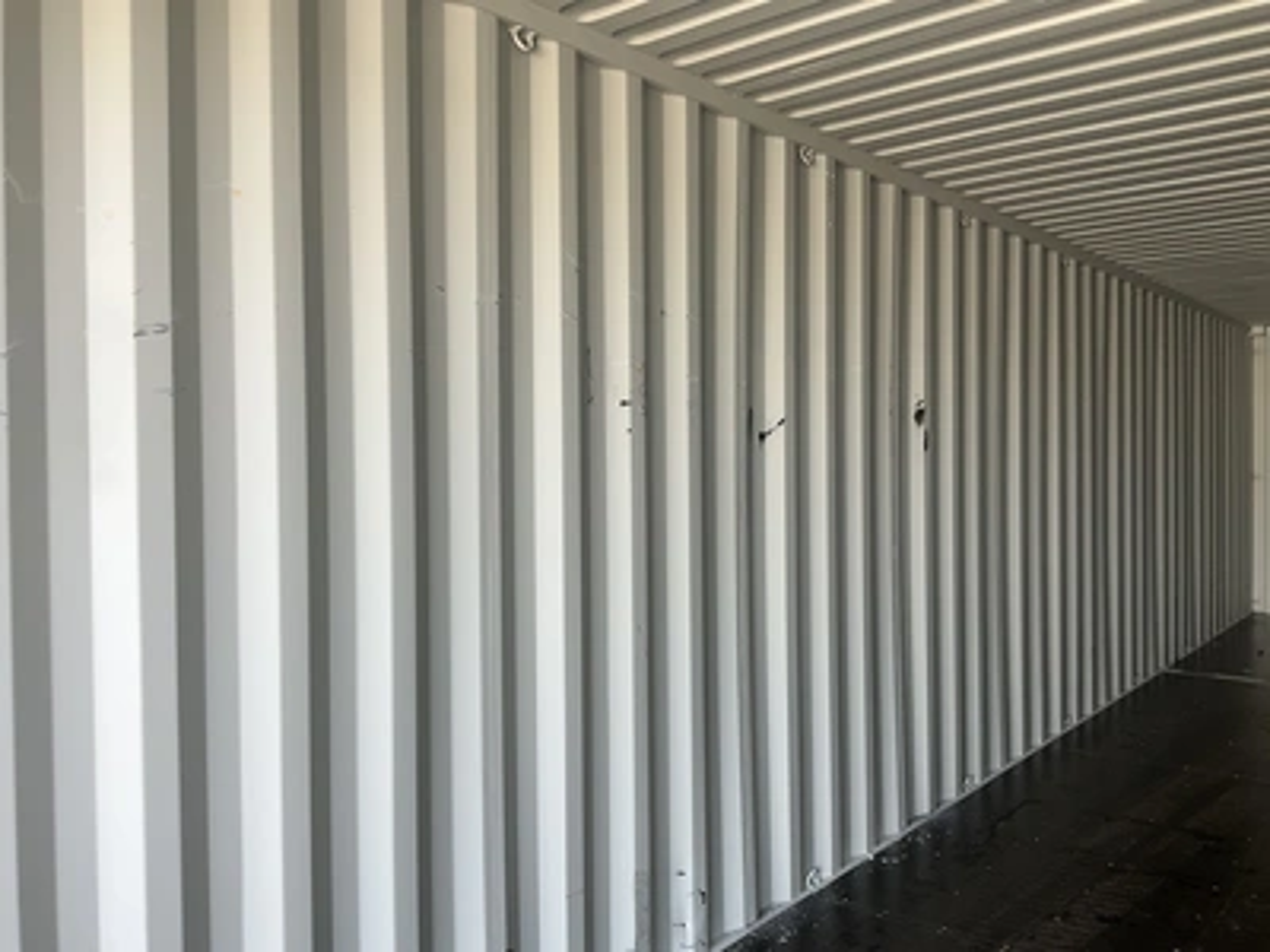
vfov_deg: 48.2
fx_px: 1064
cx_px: 635
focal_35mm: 29
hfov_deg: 61.7
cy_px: 476
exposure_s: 1/122
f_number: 1.8
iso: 25
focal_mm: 3
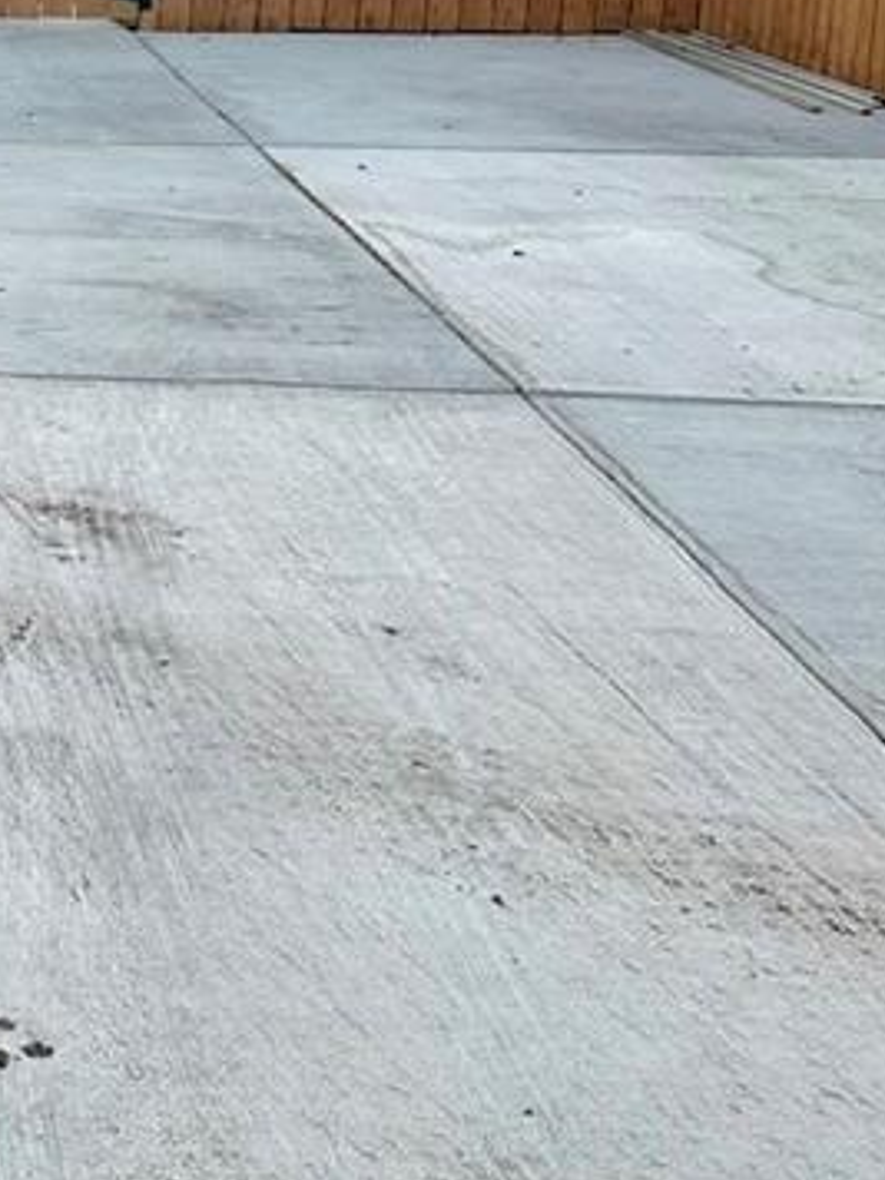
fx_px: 2761
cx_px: -249
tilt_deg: -11.3
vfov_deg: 23.9
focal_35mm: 81
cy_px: 345
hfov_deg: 17.2
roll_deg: -2.3
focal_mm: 6.86
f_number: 1.78
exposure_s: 1/163
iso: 80
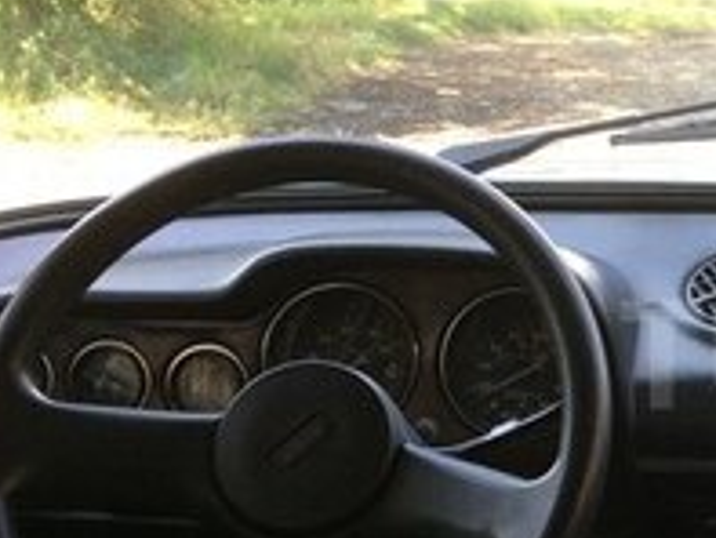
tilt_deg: -8.4
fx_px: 2008
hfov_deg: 18.5
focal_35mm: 97
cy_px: 354
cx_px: 992
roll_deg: -2.1
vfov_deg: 15.2
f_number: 2.2
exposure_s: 1/100
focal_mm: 4.15
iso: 40
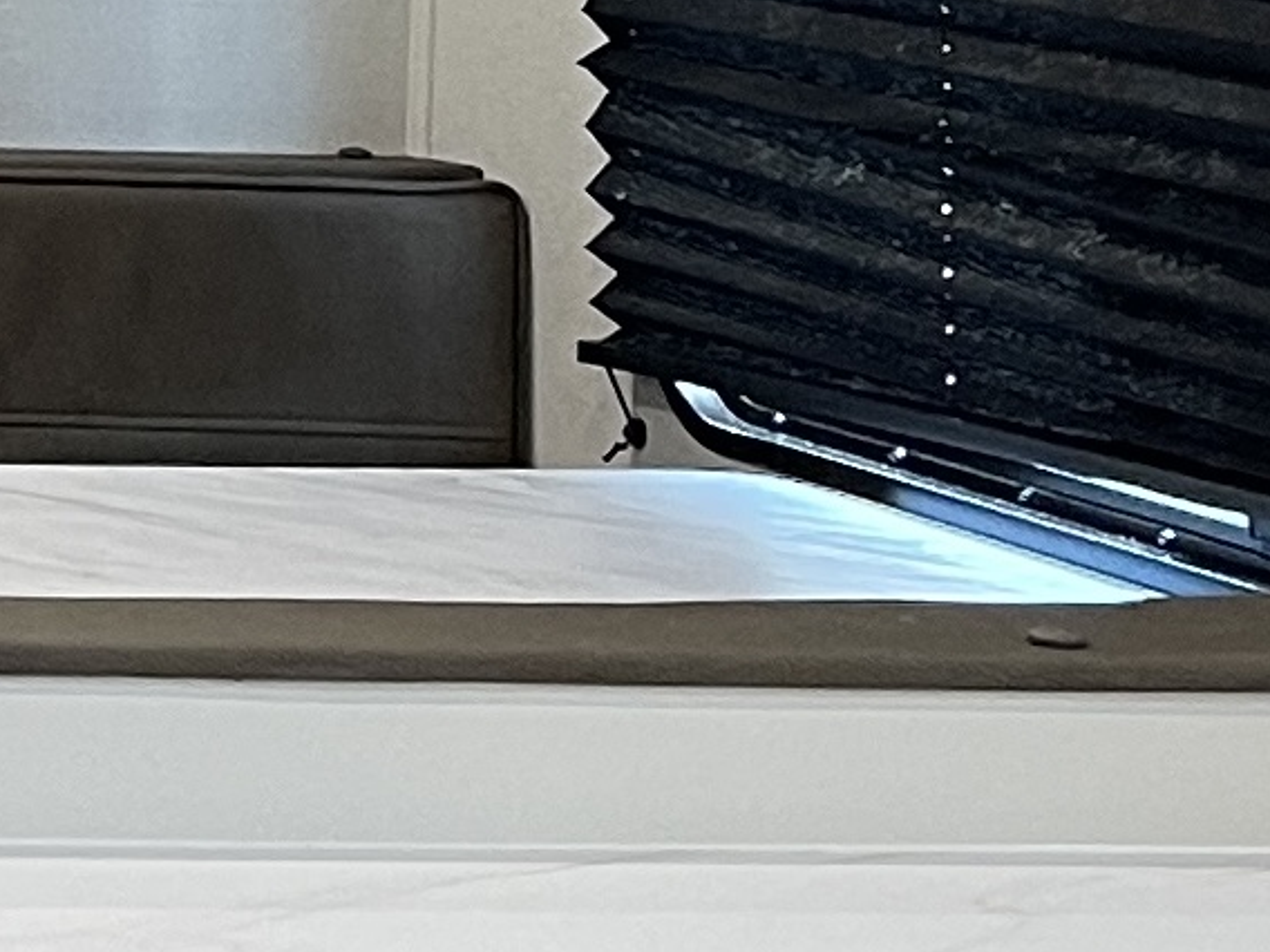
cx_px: -1391
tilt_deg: -2.3
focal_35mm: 167
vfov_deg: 8.7
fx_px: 6127
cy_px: -456
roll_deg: -2.5
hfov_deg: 10.7
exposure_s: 1/60
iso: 125
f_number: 1.6
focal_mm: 5.1
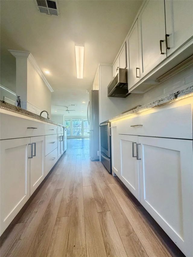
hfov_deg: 85.7
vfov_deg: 102.1
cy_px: 128
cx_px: 96
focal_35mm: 14
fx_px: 104
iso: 160
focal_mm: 2.22
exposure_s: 1/120
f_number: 2.2
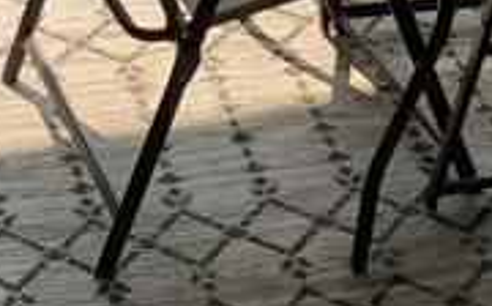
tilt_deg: -23.9
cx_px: 306
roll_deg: -0.4
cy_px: -202
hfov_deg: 12.0
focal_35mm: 175
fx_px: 2344
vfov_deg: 7.3
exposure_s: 1/709
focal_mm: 3
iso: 16
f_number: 1.8
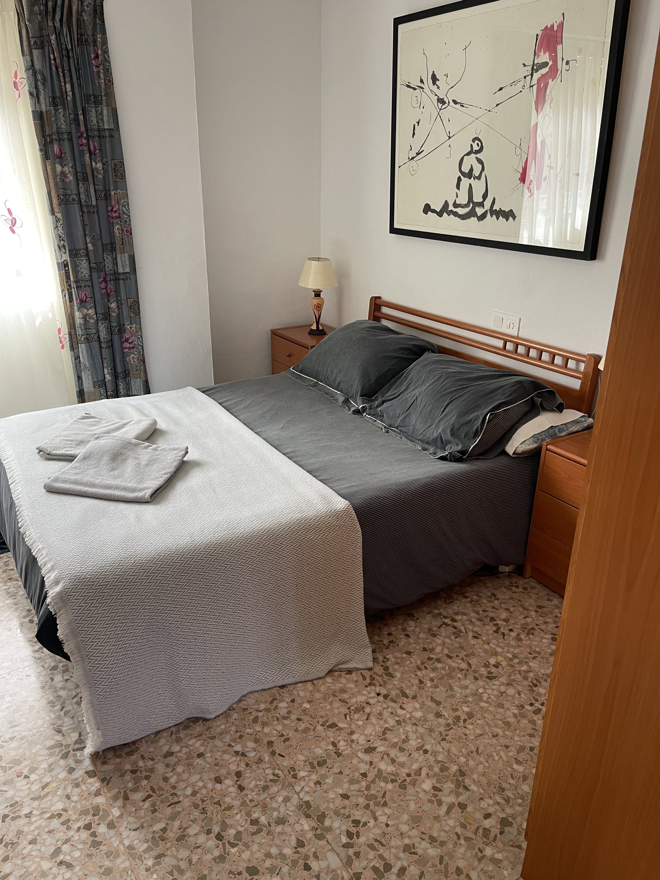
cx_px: 330
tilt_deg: -23.1
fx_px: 636
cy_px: 440
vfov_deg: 69.4
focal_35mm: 25
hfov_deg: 54.9
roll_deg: -0.5
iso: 125
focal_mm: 5.1
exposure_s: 1/84
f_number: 1.6
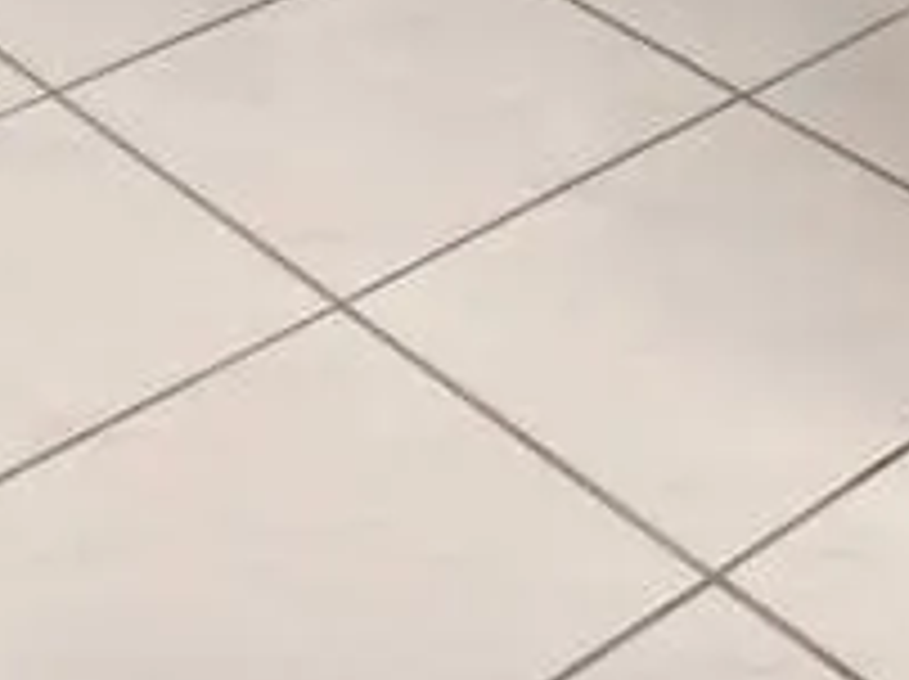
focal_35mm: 111
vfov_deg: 9.5
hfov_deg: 17.5
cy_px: -1509
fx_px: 2911
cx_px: 783
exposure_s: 1/8
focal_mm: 7
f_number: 11
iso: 400
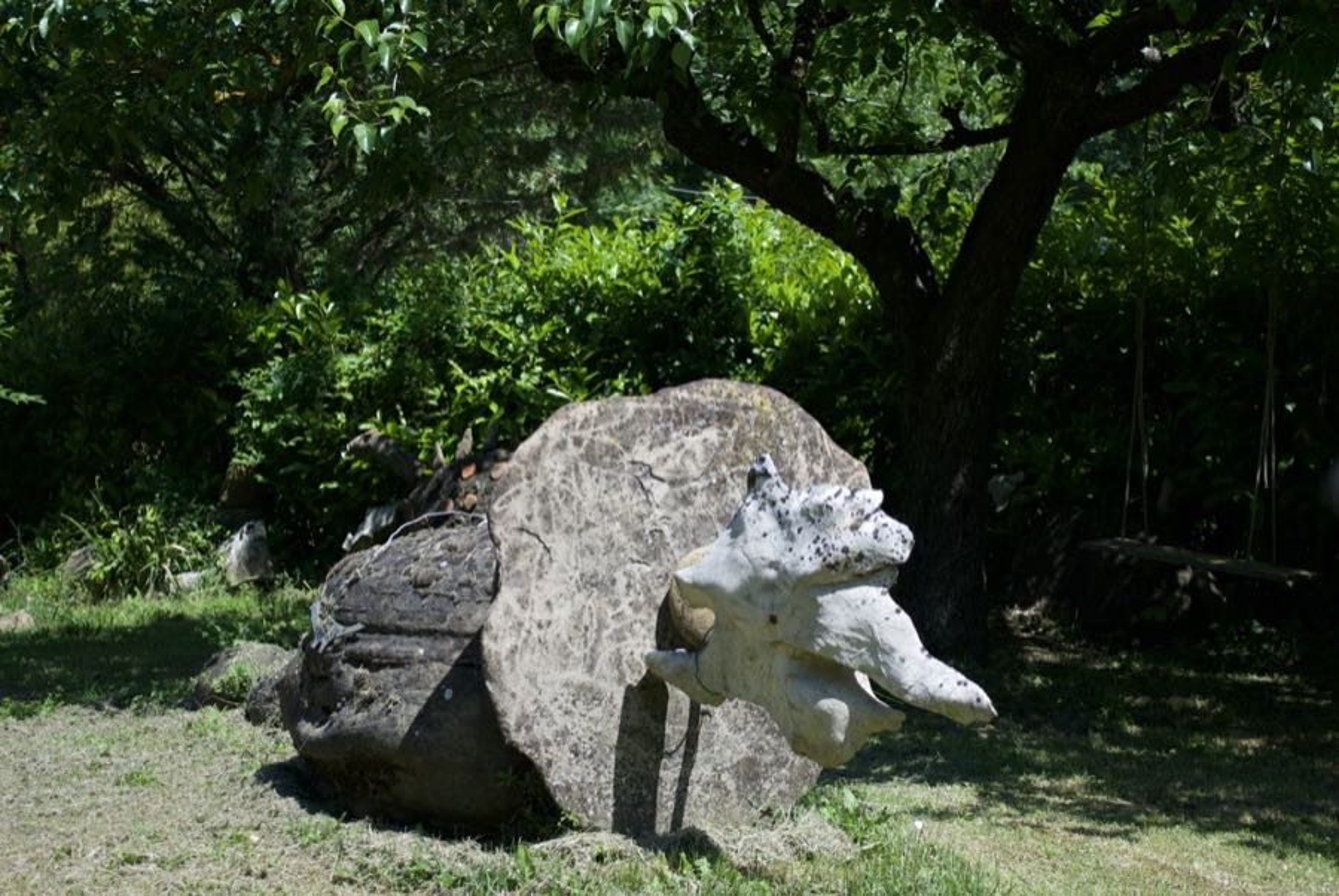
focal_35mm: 57
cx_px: 670
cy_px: 448
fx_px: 2122
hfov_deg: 35.0
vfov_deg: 23.8
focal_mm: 38
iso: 100
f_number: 5
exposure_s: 1/400
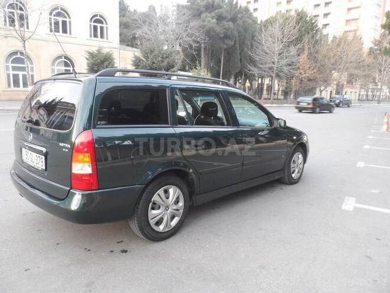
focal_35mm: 24
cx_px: 195
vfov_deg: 56.8
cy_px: 146
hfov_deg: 71.6
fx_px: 270
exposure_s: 1/30
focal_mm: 4
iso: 120
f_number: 3.2
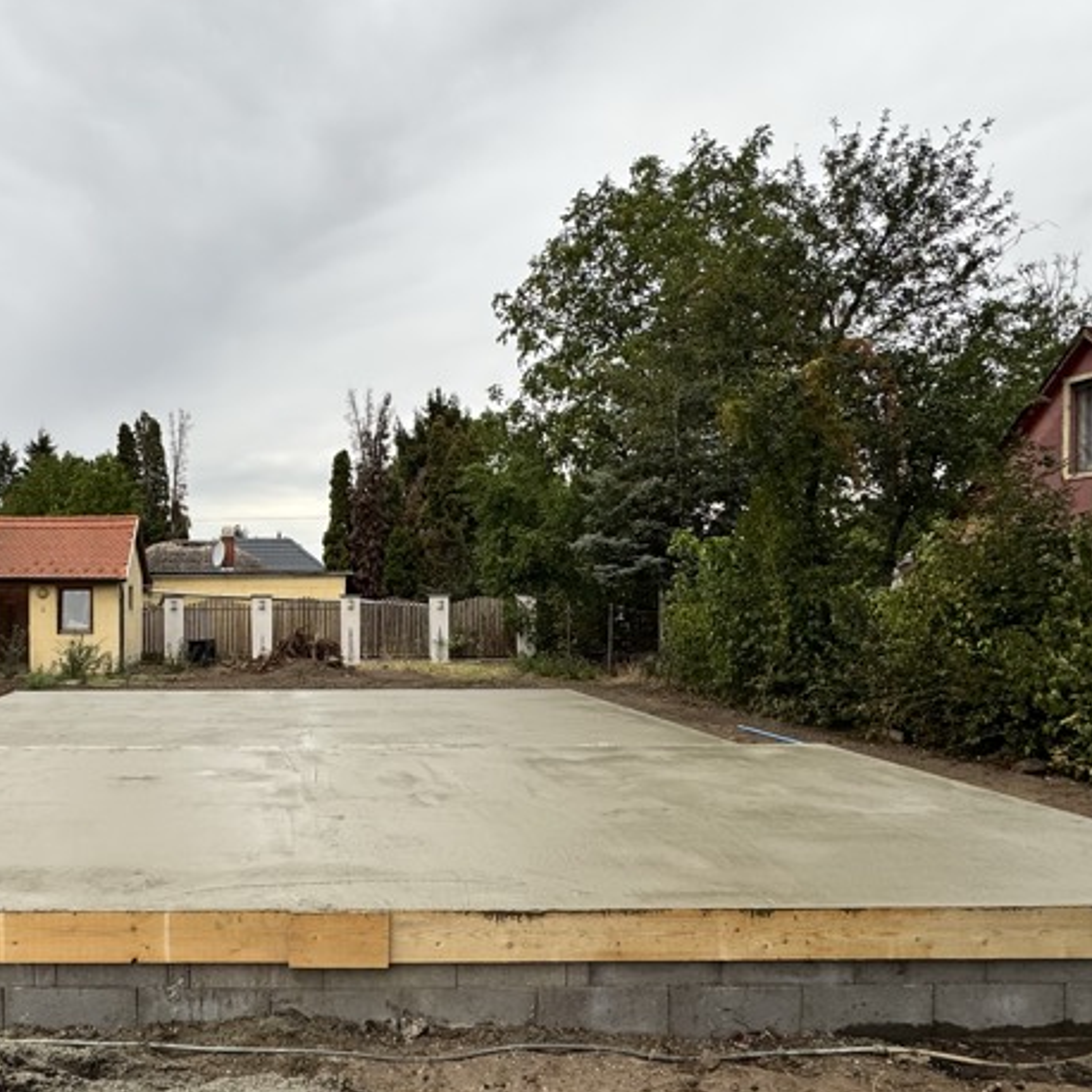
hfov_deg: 56.5
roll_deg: -0.1
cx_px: 288
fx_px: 964
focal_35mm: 27
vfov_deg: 58.9
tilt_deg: -1.2
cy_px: 615
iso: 40
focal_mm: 2.22
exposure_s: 1/137
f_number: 2.2
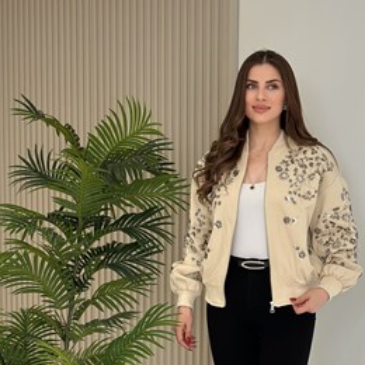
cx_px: 275
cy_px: 279
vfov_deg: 19.8
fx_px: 1038
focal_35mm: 87
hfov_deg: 19.8
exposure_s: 1/491
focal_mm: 6.86
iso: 80
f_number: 1.78
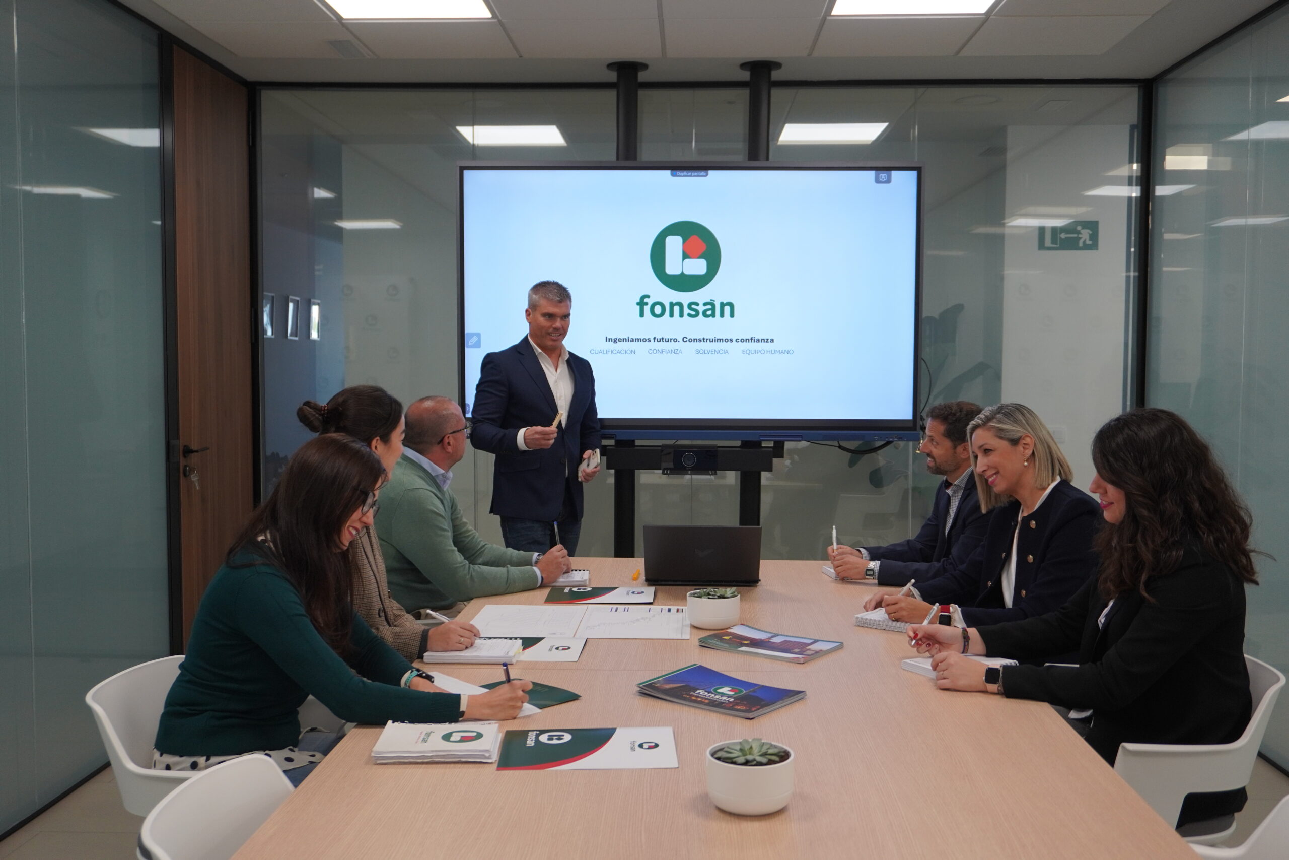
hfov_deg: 55.1
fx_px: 1235
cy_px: 430
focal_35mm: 34
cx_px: 644
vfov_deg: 38.4
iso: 500
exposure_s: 1/160
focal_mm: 23
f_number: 4
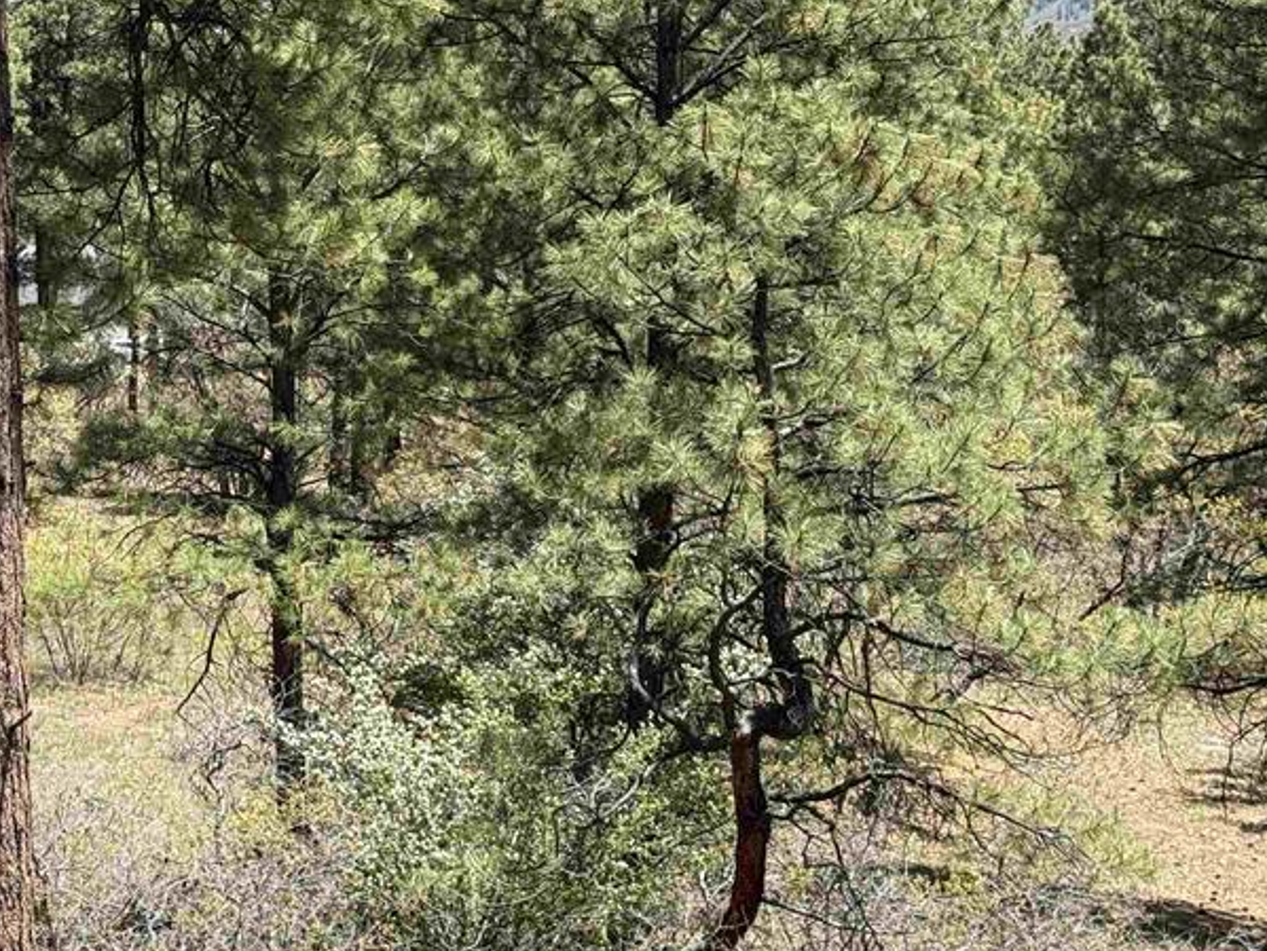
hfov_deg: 23.5
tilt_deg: -6.9
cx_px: 258
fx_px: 3003
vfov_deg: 18.0
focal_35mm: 82
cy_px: 505
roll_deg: +0.5
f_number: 1.78
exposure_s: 1/1931
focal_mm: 6.76
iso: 80
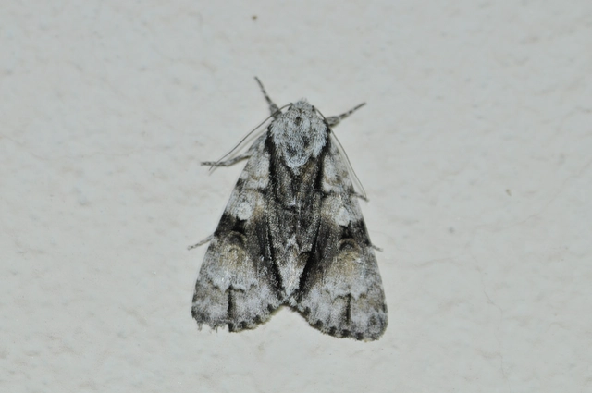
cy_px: 196
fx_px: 2587
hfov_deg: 13.1
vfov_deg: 8.7
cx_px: 296
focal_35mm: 158
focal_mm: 105
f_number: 9
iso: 640
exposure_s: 1/60
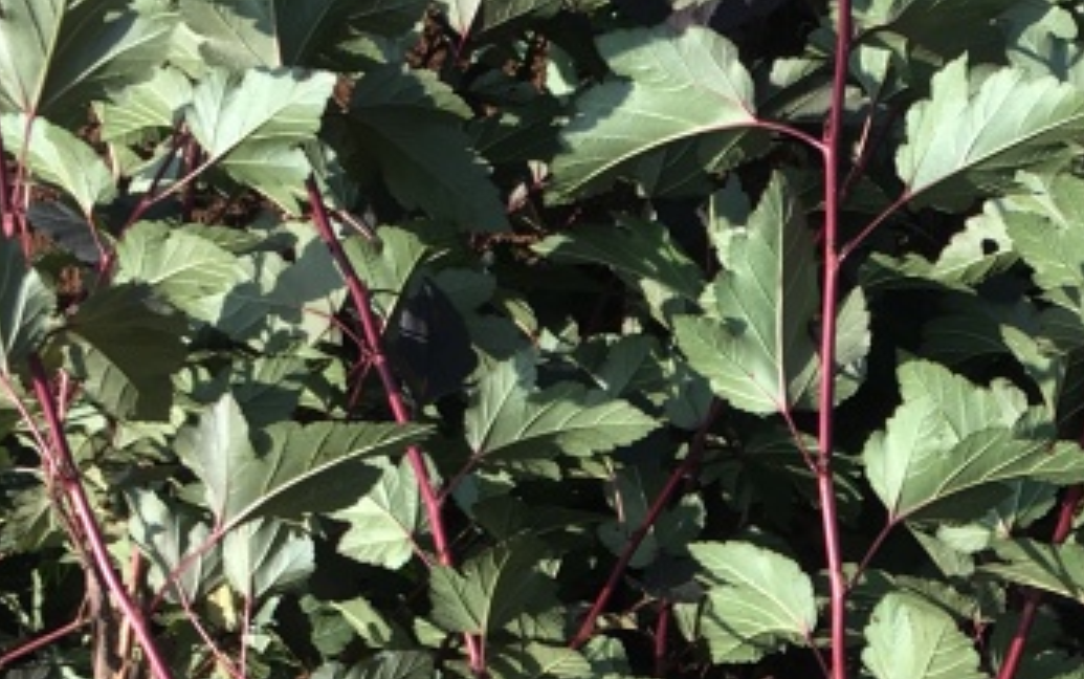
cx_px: 1043
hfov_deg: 21.2
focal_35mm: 95
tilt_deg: -58.4
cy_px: 891
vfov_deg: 13.3
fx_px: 2808
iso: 25
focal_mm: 4.15
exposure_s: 1/549
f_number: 2.2
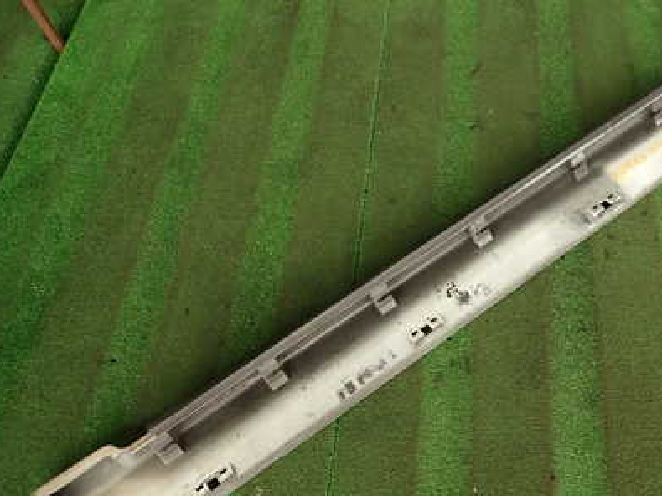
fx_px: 726
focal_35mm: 38
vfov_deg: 37.7
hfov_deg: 47.5
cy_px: 256
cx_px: 479
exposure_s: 1/60
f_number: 2
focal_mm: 4.5
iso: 125
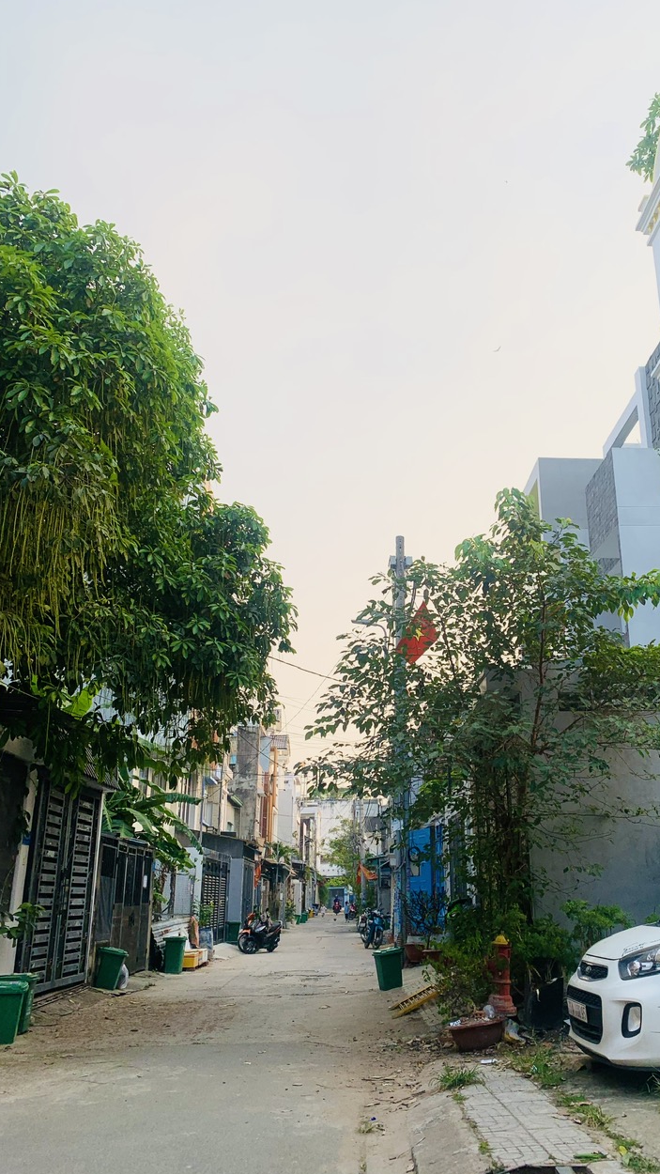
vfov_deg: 66.1
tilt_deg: +19.3
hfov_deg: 39.8
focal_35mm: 29
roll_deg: +1.2
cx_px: 428
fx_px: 902
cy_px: 586
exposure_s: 1/245
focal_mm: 4.25
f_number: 1.8
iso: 25
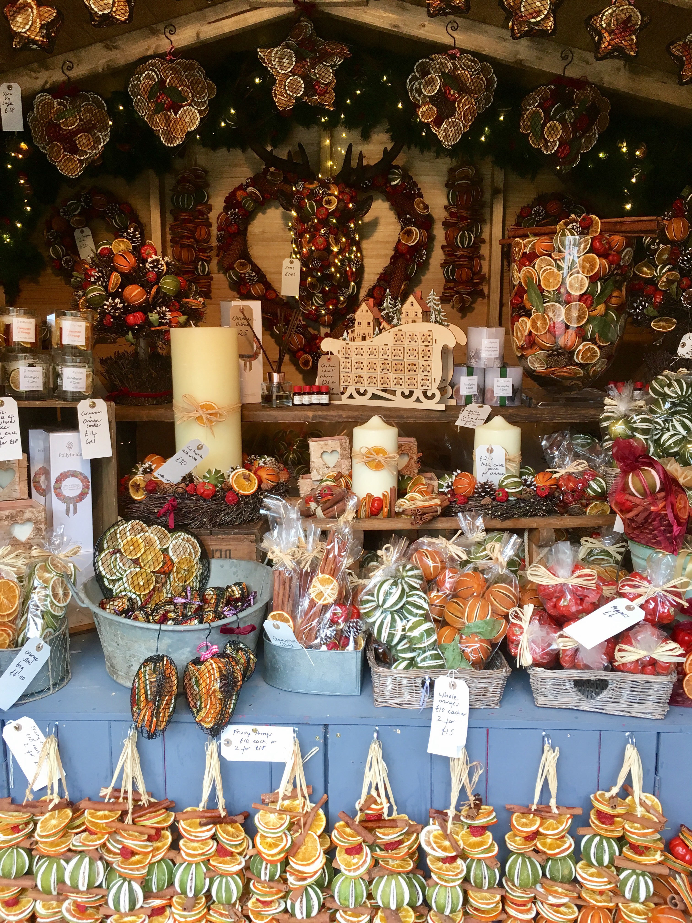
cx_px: 346
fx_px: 773
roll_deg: +0.2
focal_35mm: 29
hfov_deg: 48.2
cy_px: 462
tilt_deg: -9.6
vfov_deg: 61.7
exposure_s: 1/33
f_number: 2.2
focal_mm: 4.15
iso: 32
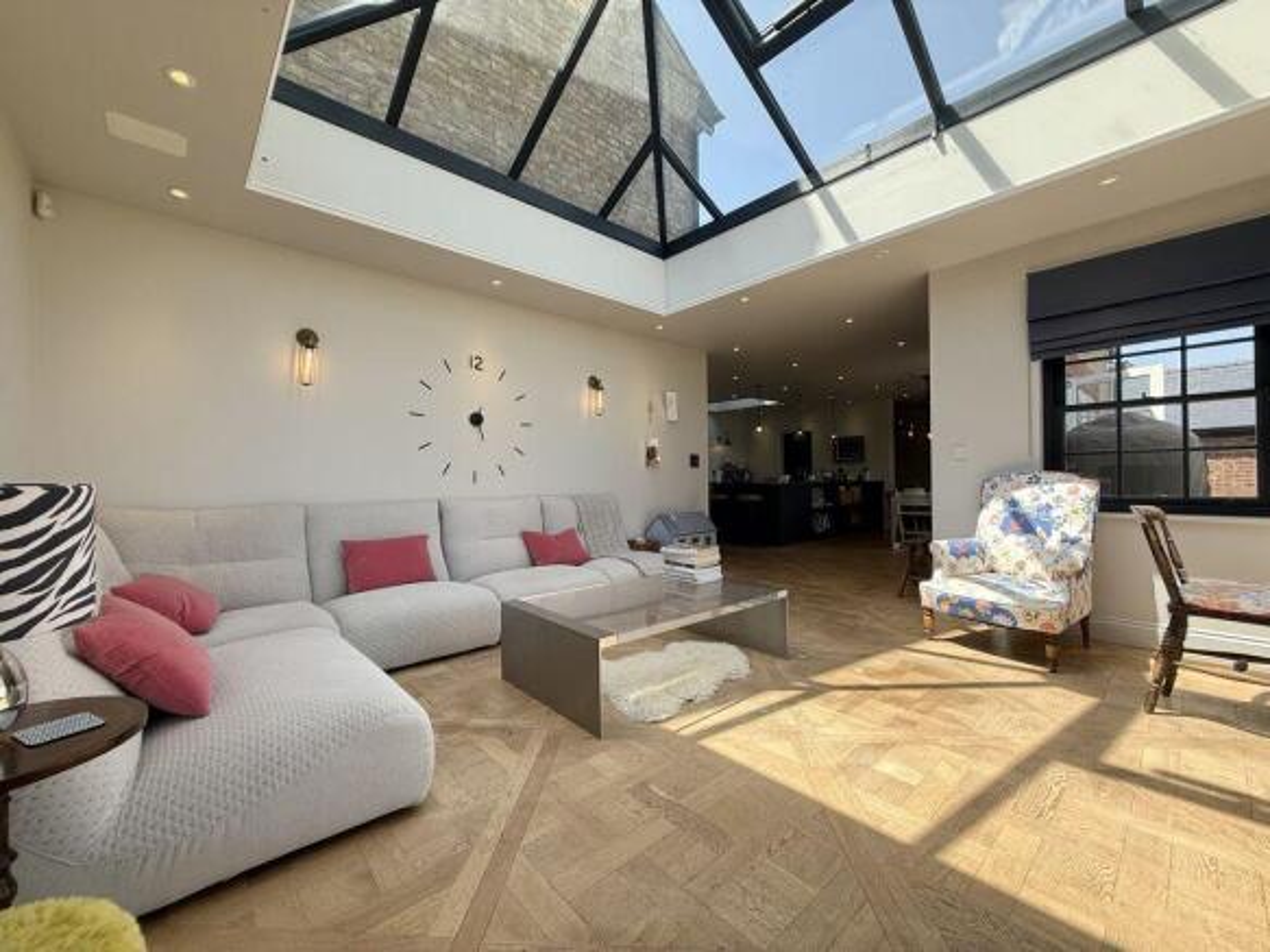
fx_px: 514
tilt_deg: +0.6
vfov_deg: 85.7
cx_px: 635
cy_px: 476
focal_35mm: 14
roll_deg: +0.4
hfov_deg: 102.1
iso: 50
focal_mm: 2.22
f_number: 2.2
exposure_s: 1/298
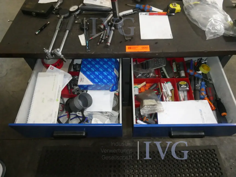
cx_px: 118
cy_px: 88
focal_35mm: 24
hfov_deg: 71.6
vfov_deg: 56.8
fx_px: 164
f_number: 3.3
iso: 800
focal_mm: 4.3
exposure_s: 1/60
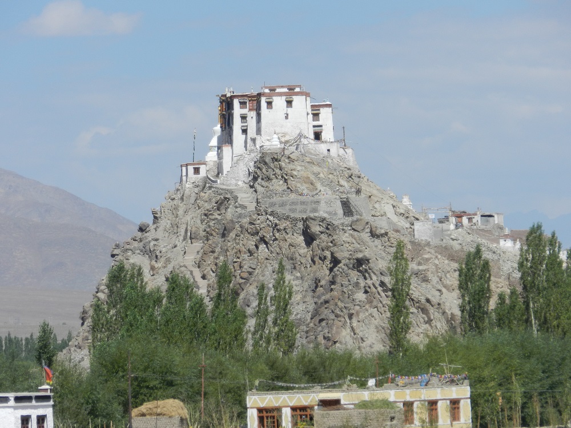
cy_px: 214
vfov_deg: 3.7
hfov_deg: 4.9
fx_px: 6648
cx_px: 286
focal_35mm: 403
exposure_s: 1/1000
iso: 160
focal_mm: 71.7
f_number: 5.6
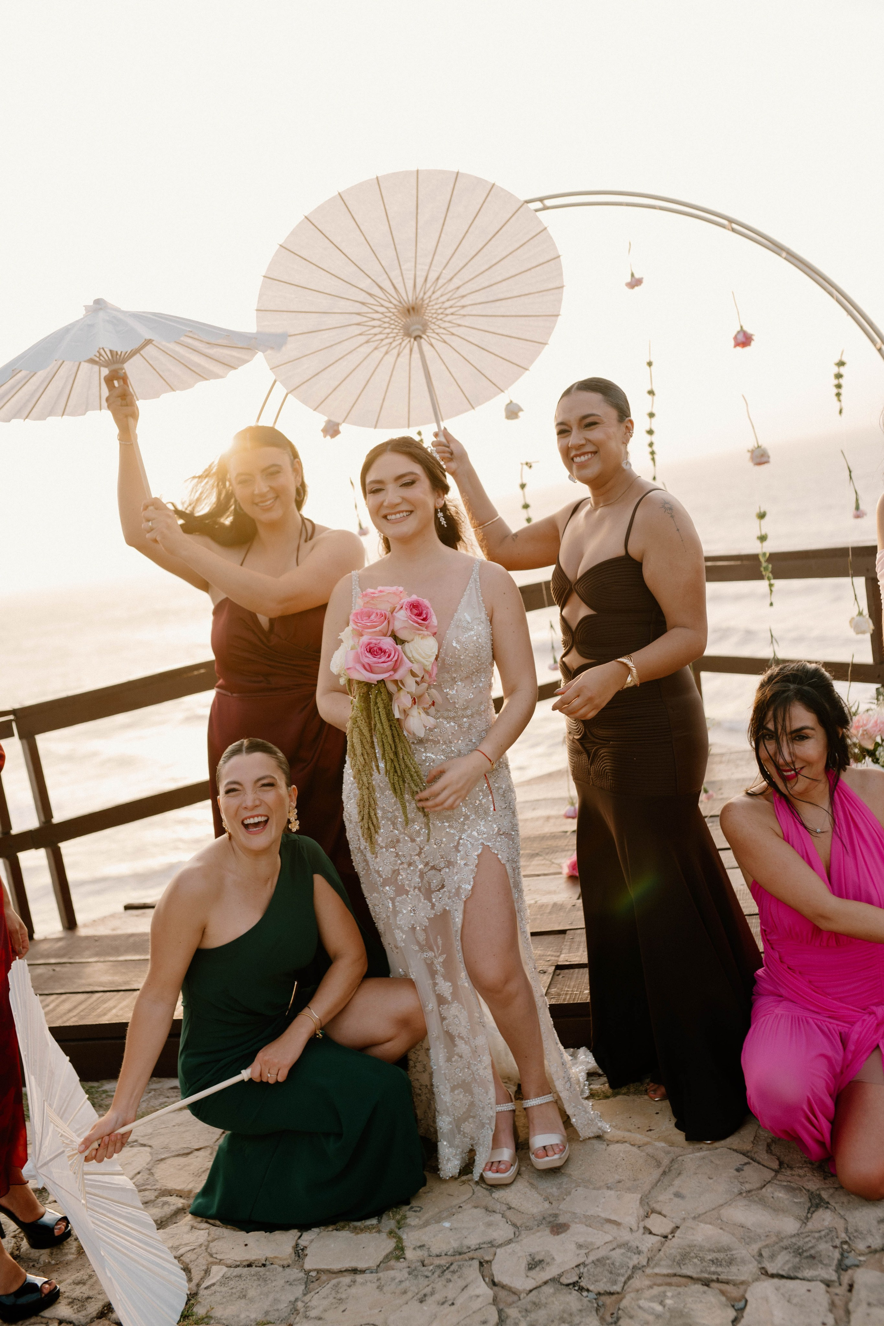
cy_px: 663
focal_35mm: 35
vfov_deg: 54.4
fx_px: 1289
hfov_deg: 37.9
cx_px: 442
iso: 100
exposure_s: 1/200
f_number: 2.8
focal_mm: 35
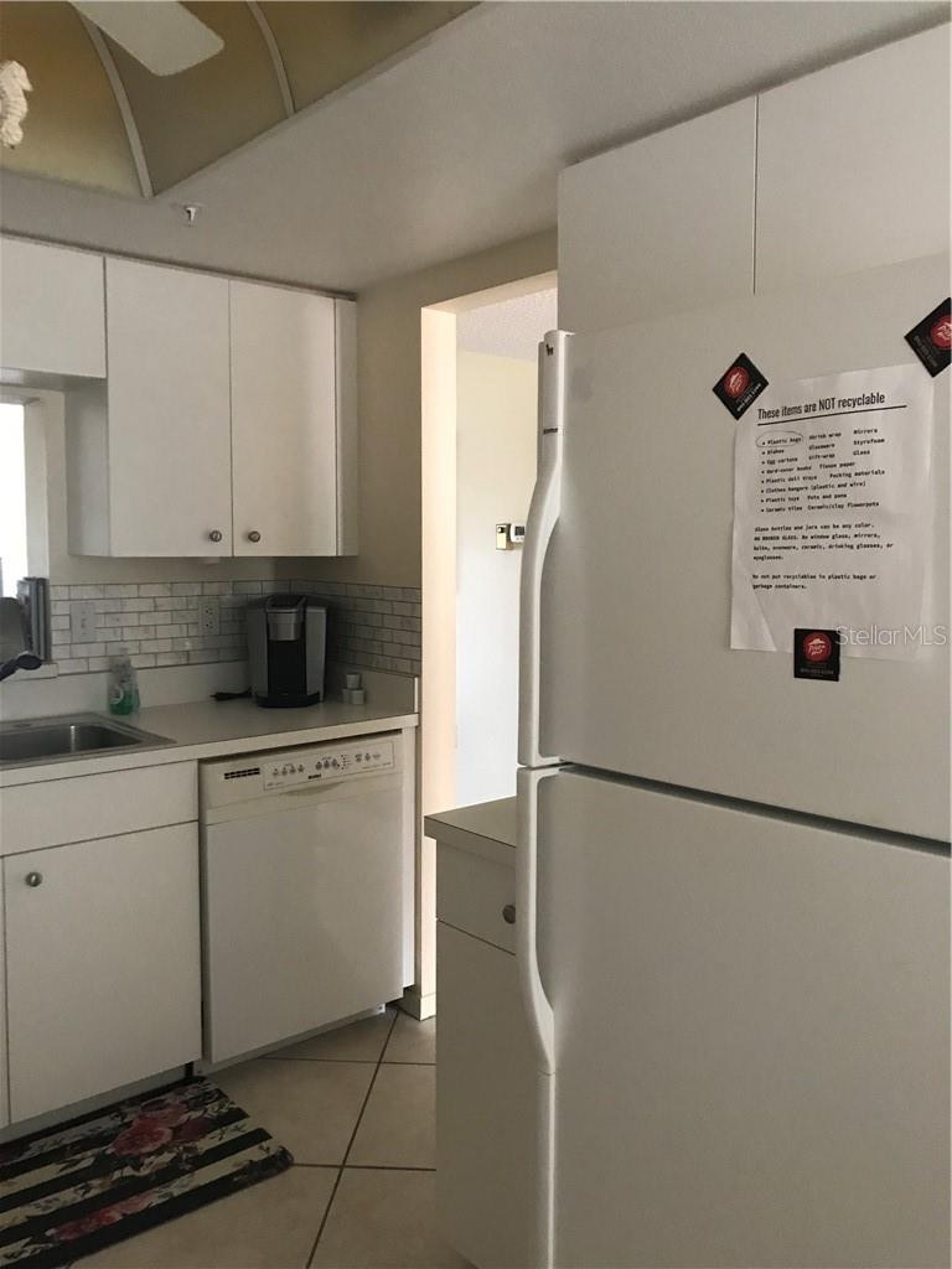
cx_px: 476
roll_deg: -1.0
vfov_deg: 63.4
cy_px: 634
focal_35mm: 28
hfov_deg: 49.7
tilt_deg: -5.8
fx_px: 1027
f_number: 1.8
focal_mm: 3.99
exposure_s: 1/15
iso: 80
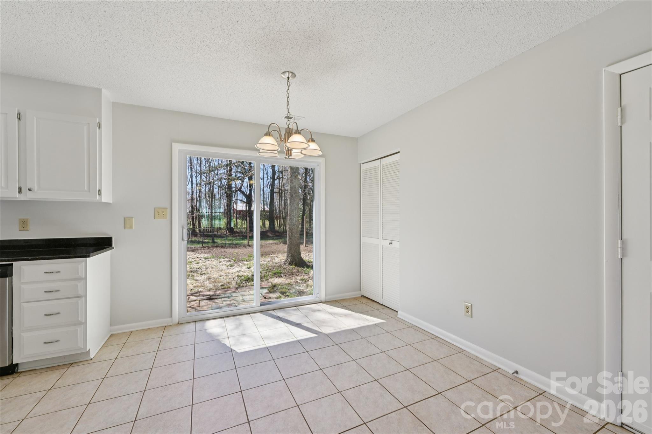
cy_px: 217
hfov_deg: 102.3
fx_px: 263
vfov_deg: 79.2
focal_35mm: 14
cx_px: 326
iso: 100
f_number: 8
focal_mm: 14.5
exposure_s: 1/40
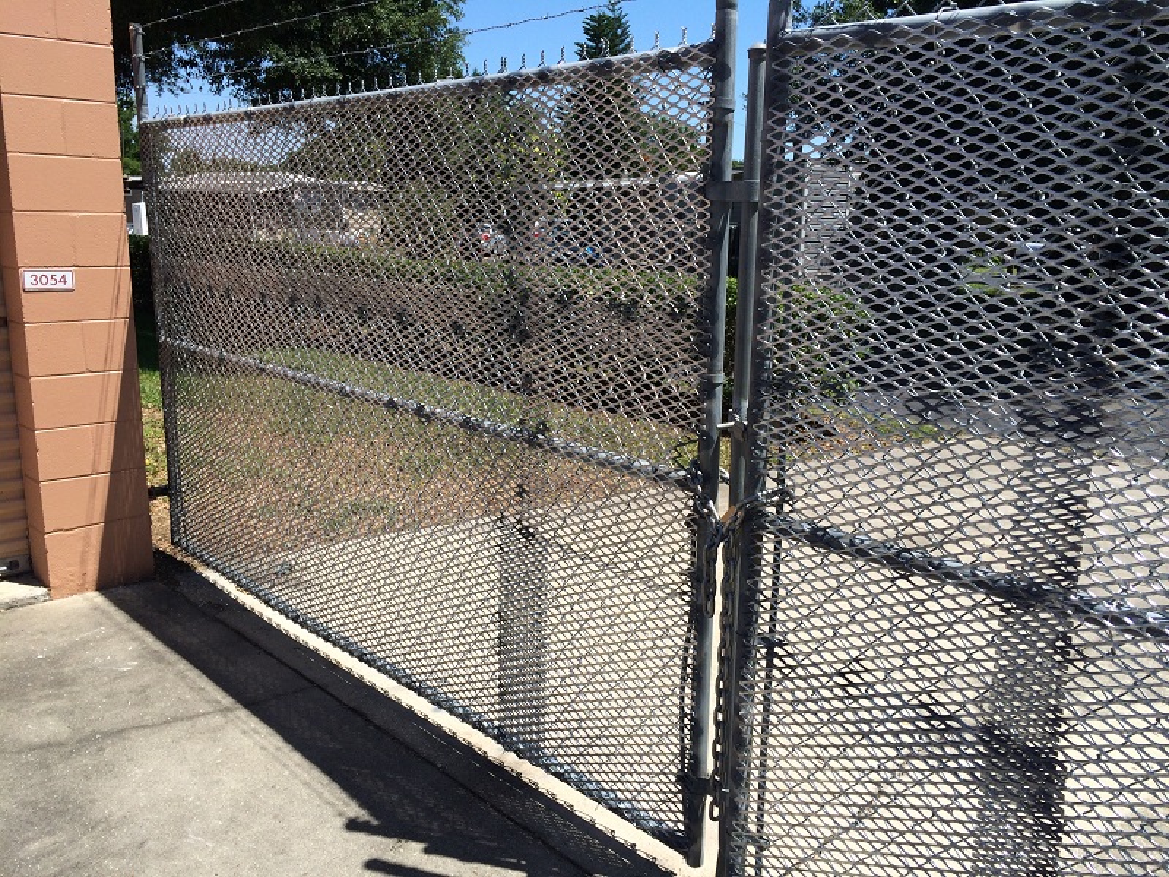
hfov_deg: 61.7
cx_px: 584
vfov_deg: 48.2
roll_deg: -1.2
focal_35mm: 29
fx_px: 979
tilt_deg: -12.0
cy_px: 438
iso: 32
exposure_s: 1/2160
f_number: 2.2
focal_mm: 4.15
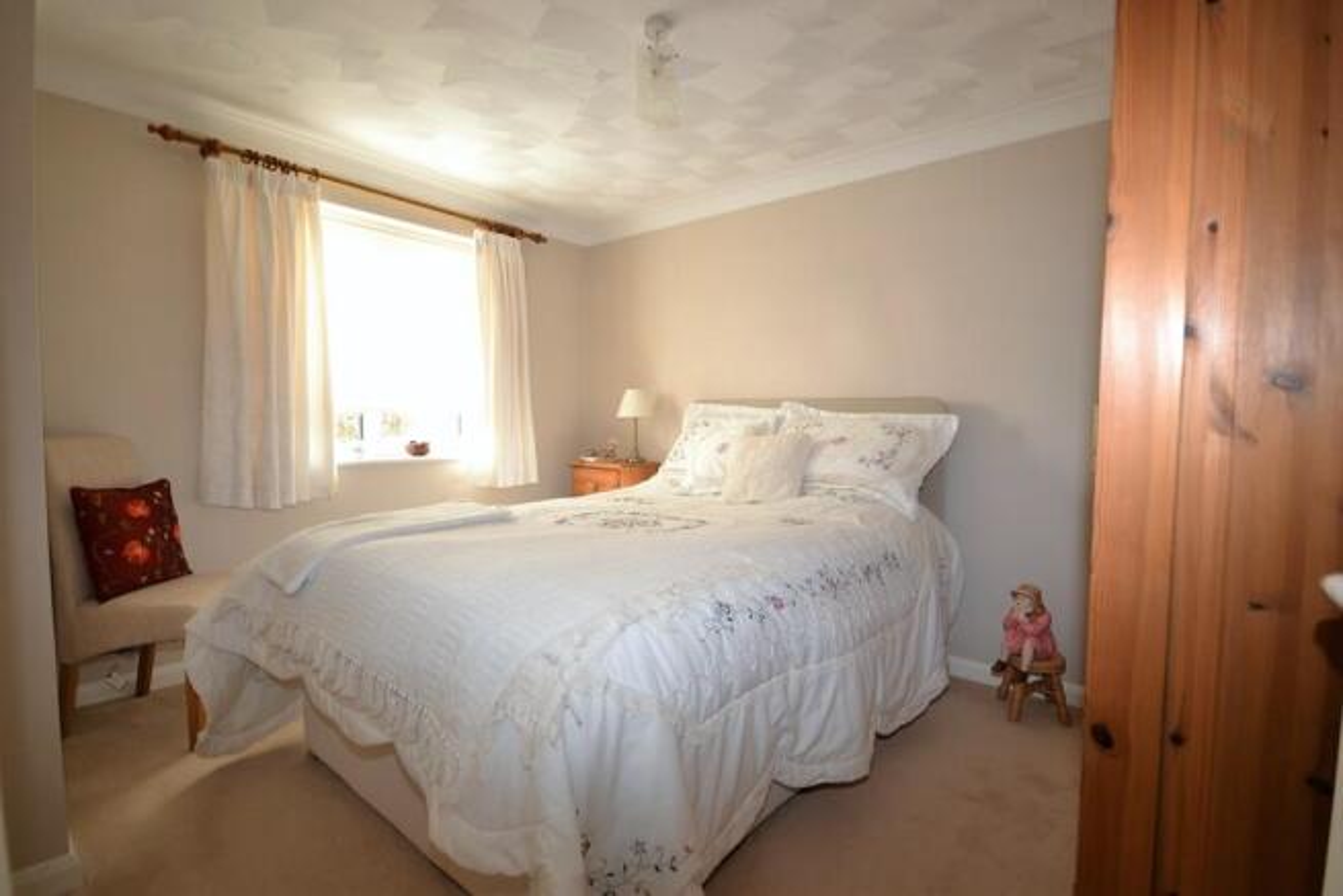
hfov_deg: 100.4
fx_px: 560
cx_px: 672
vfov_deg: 77.4
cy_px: 448
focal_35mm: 15
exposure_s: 1/60
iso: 400
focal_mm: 10
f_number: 4
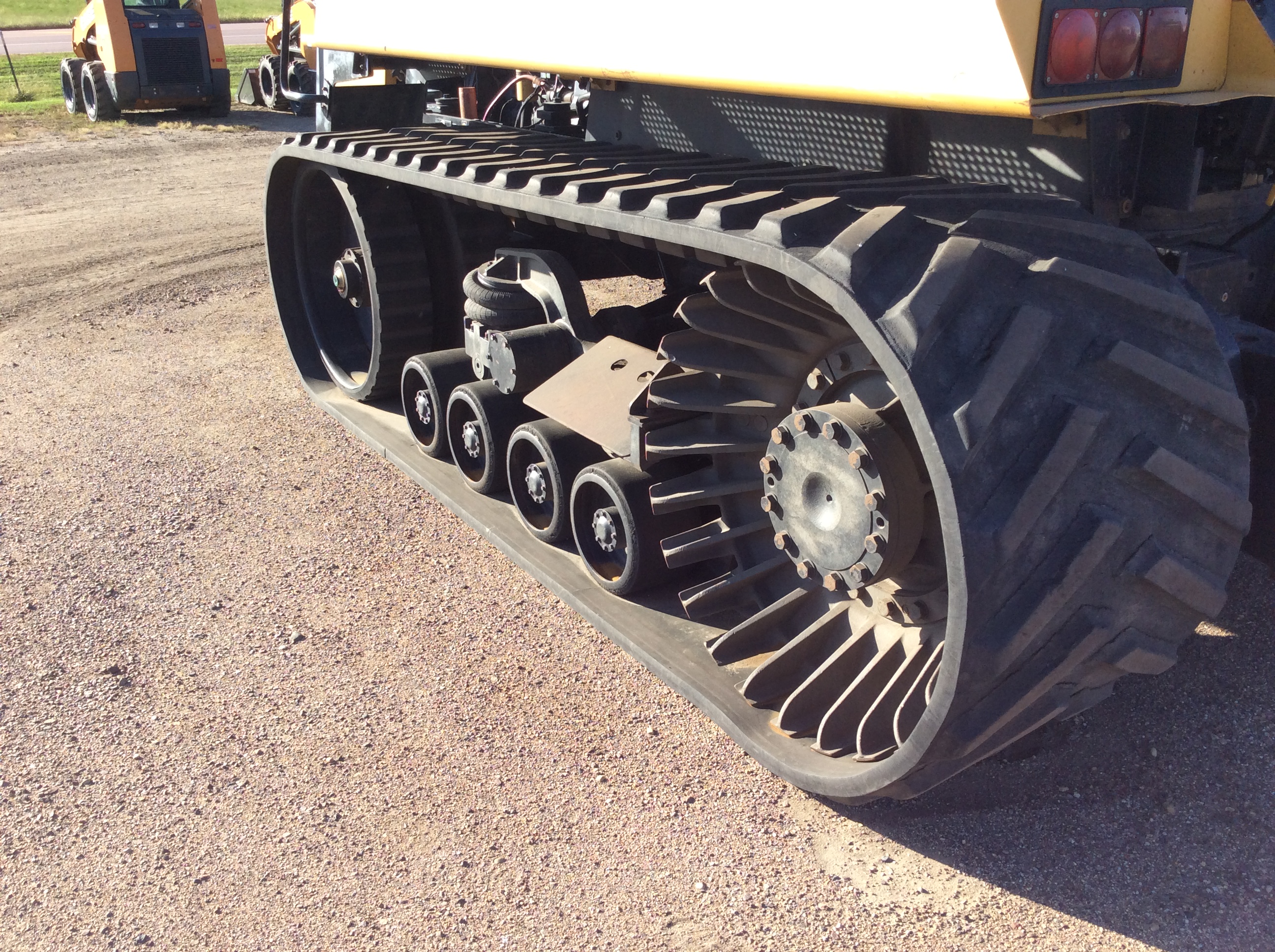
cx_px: 638
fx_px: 1177
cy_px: 476
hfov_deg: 56.9
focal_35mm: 32
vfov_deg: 44.1
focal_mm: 3.3
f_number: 2.4
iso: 32
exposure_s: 1/443
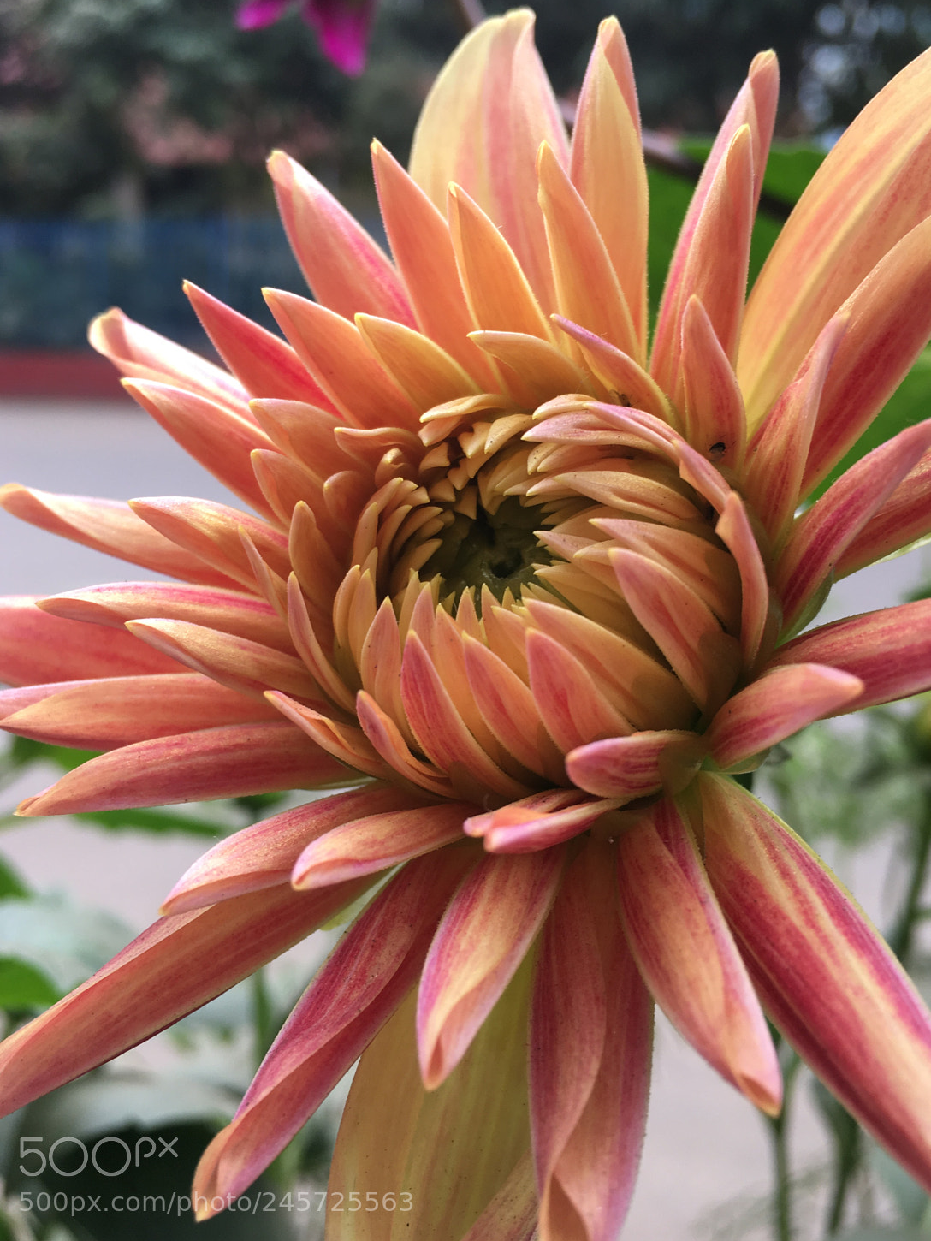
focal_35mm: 32
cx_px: 479
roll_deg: -0.4
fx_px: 1147
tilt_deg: -12.0
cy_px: 585
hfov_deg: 44.2
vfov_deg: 56.8
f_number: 2.2
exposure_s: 1/133
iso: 25
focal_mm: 4.15
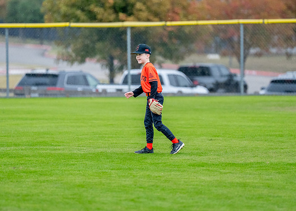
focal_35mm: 323
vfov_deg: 4.5
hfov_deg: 6.3
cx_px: 155
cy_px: 86
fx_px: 2711
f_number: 2.8
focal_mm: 200
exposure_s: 1/1000
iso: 2000
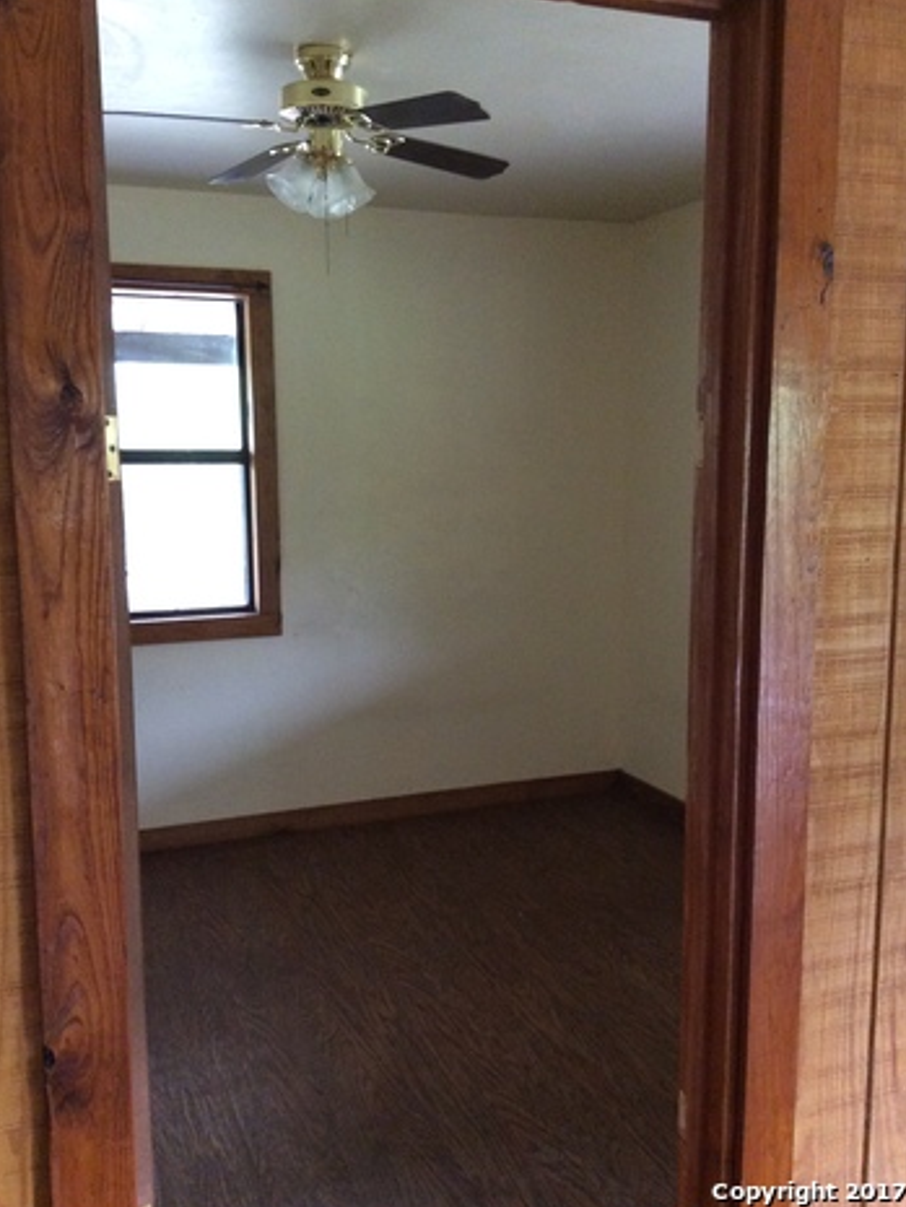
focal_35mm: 33
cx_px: 448
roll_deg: +0.8
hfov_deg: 43.0
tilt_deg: -7.8
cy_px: 615
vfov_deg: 55.3
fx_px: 1151
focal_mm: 3.3
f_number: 2.4
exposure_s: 1/24
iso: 250
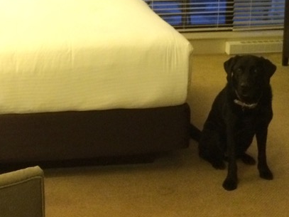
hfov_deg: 26.6
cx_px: 119
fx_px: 609
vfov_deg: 19.8
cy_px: 27
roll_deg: -0.1
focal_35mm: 73
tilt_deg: -12.9
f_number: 2.2
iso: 640
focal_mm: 4.15
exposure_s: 1/15
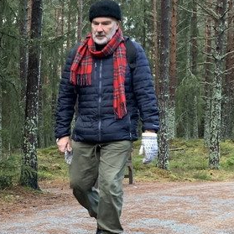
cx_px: -16
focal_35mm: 79
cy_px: 176
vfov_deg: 21.7
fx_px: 604
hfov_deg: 21.0
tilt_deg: -4.0
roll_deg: +0.2
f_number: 1.8
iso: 250
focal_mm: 4.25
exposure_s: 1/60
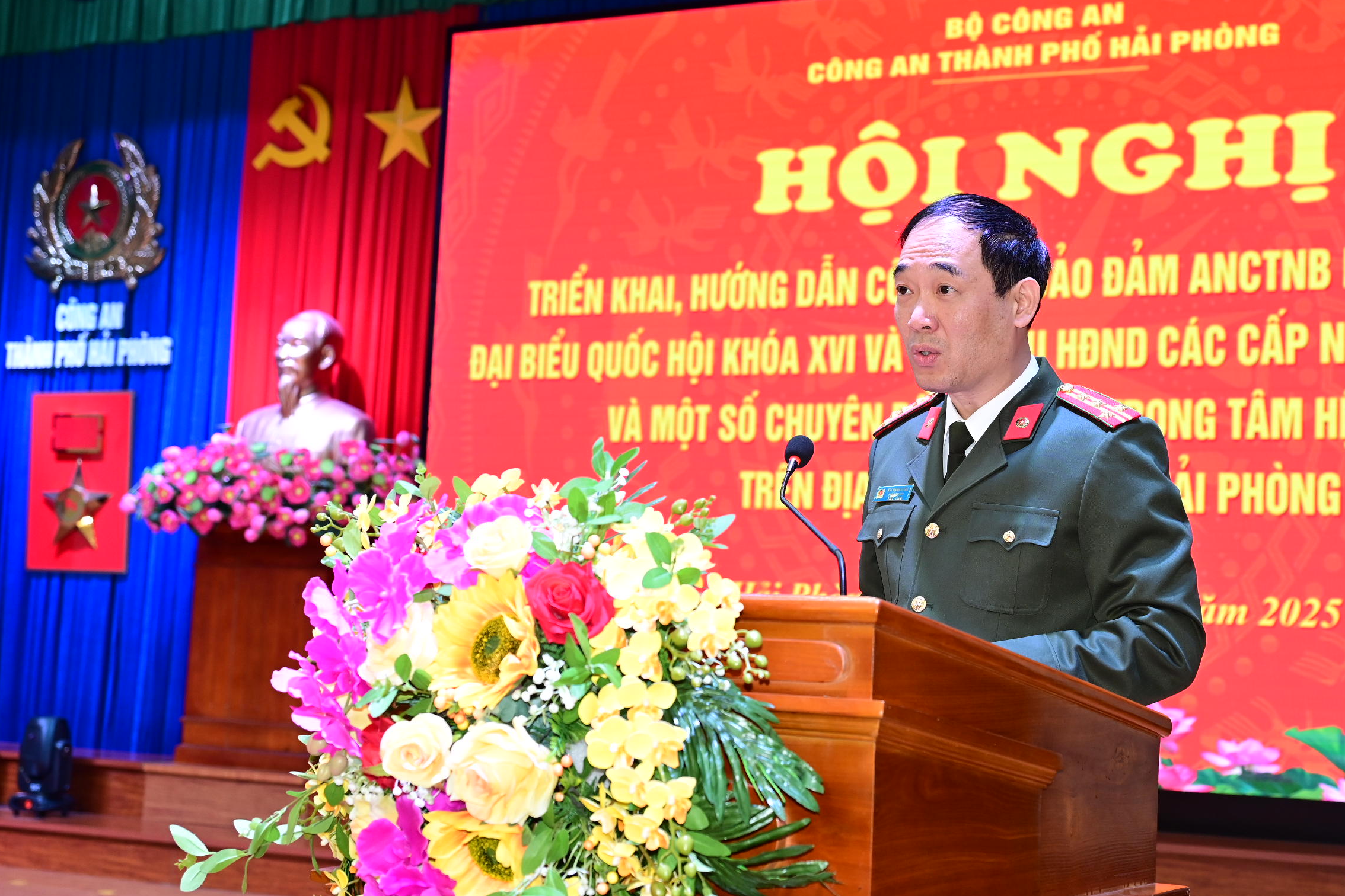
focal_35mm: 52
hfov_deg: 37.9
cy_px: 415
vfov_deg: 26.0
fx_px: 1943
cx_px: 843
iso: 1250
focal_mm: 39
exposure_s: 1/160
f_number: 4
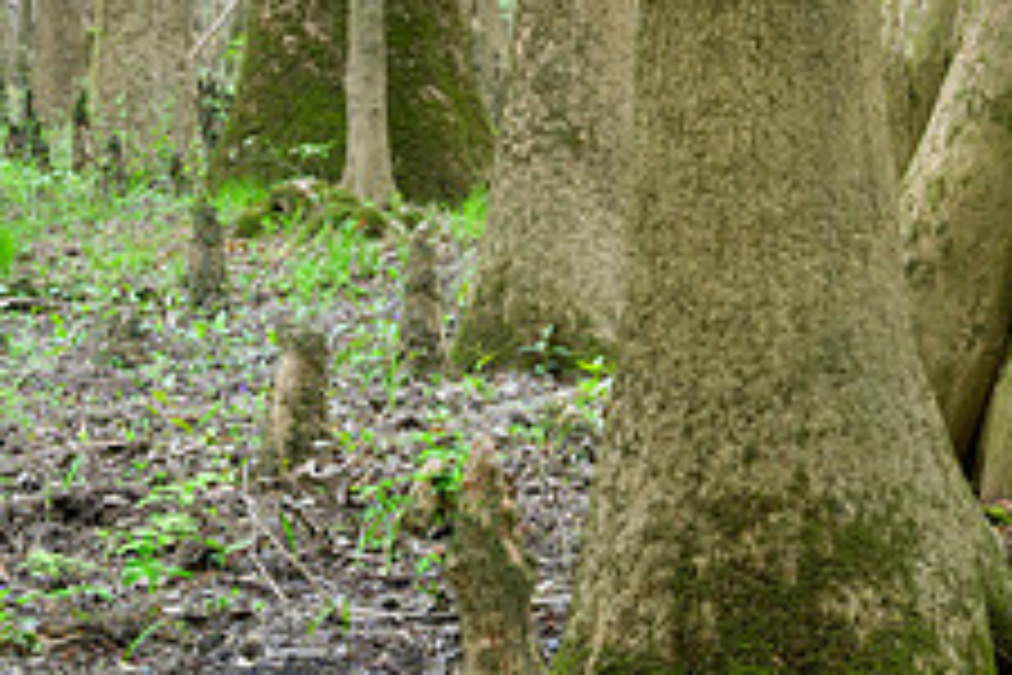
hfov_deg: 17.3
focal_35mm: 115
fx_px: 3233
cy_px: 40
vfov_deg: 11.8
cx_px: 1089
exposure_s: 1/15
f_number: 14
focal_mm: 42
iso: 640
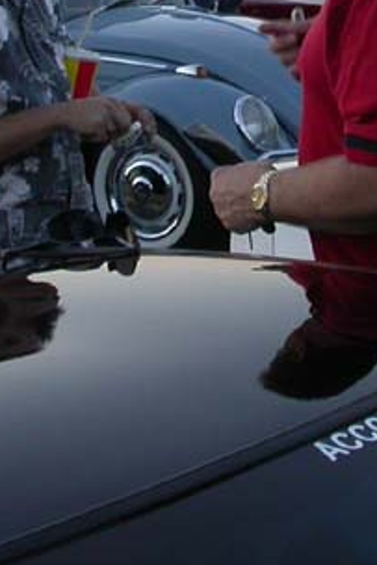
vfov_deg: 15.0
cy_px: -54
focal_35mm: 133
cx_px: 279
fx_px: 2087
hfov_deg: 10.3
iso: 100
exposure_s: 1/83
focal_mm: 7.85
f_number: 3.7
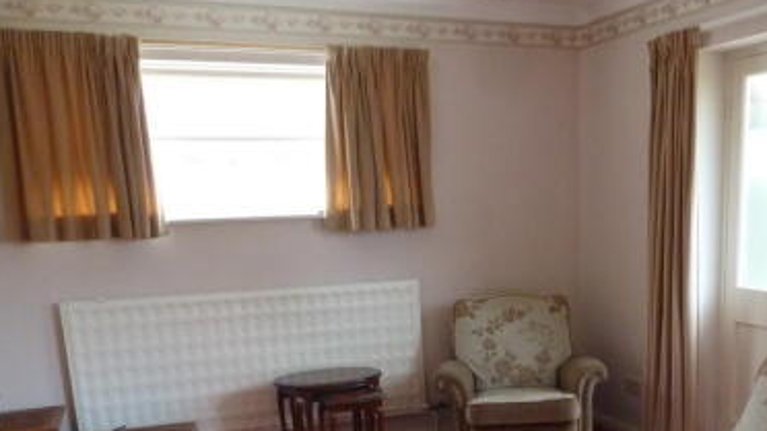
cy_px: 424
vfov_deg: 27.4
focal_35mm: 41
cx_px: 529
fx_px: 834
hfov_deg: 48.3
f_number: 3.3
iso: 400
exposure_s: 1/30
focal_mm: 4.3
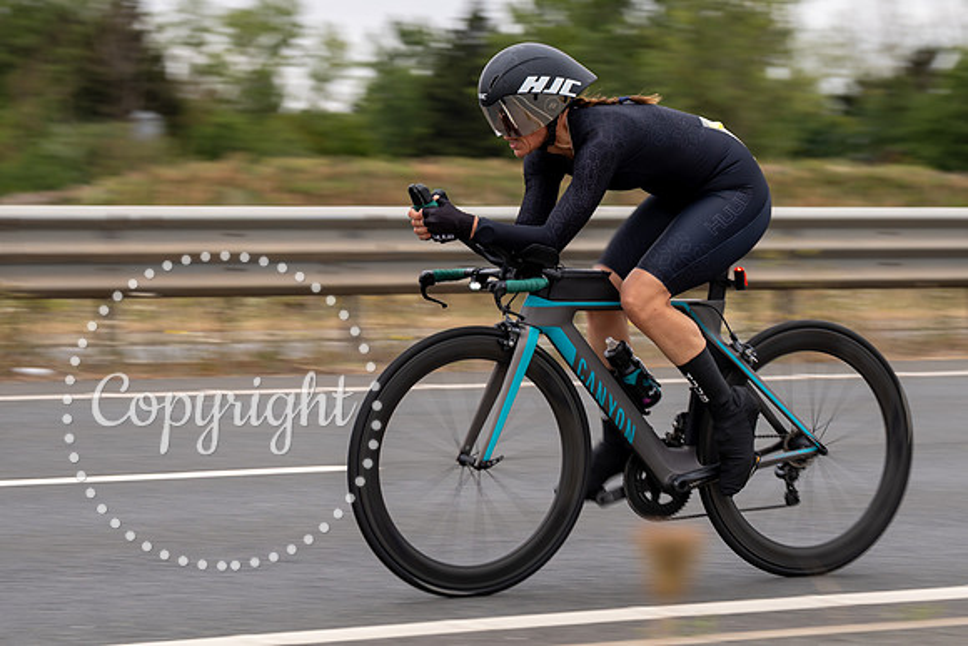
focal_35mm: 109
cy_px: 240
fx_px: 2925
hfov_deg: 18.8
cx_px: 484
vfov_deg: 12.6
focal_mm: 84
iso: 100
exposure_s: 1/160
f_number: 6.3
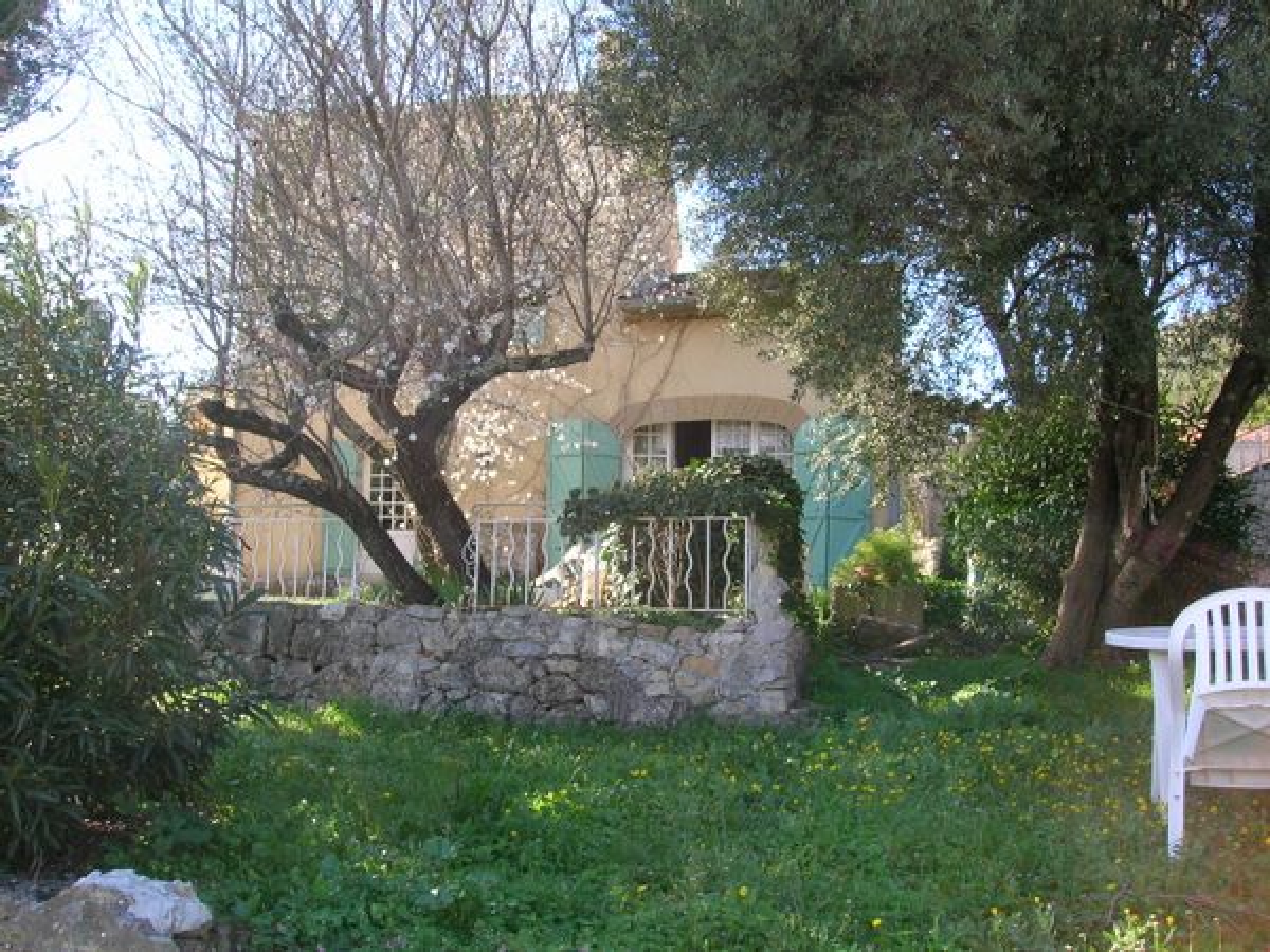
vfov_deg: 41.8
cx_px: 635
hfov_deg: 54.0
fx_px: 1247
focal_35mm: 34
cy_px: 476
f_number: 4.9
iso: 50
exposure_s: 1/51.3
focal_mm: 5.7
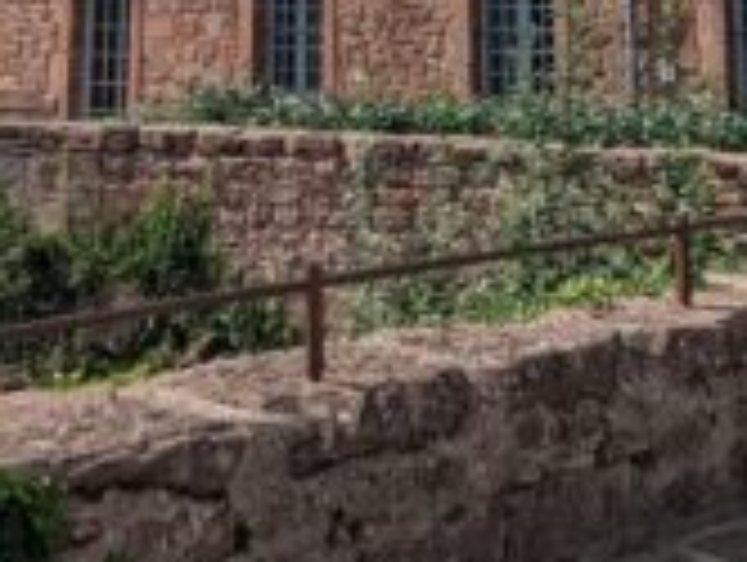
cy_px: -409
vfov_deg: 16.9
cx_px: 428
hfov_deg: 26.3
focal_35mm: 74
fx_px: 1599
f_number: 2.2
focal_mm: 2.35
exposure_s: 1/4219
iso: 54
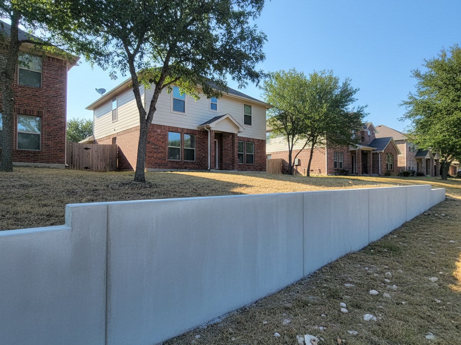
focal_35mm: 24
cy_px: 172
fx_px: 320
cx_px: 230
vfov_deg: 56.8
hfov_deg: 71.6
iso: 402
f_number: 1.78
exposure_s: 1/61
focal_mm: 6.8
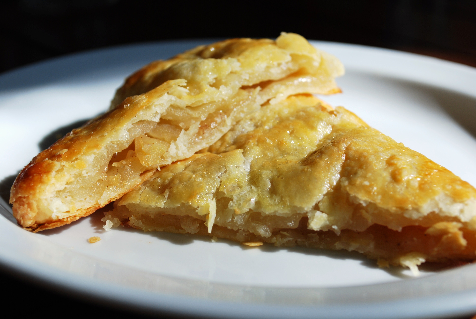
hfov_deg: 31.9
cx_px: 238
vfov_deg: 21.6
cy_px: 160
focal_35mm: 63
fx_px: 834
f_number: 8
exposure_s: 1/60
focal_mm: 42
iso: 100
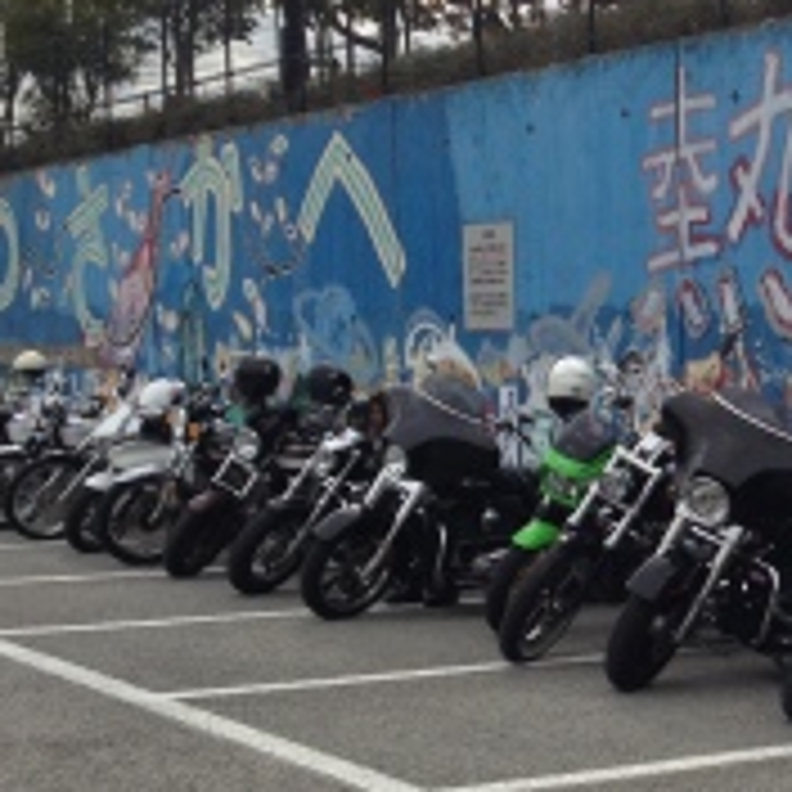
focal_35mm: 83
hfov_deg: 19.7
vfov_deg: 20.8
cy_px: 493
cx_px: 945
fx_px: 2148
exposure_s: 1/1043
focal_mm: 4.13
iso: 50
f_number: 2.4
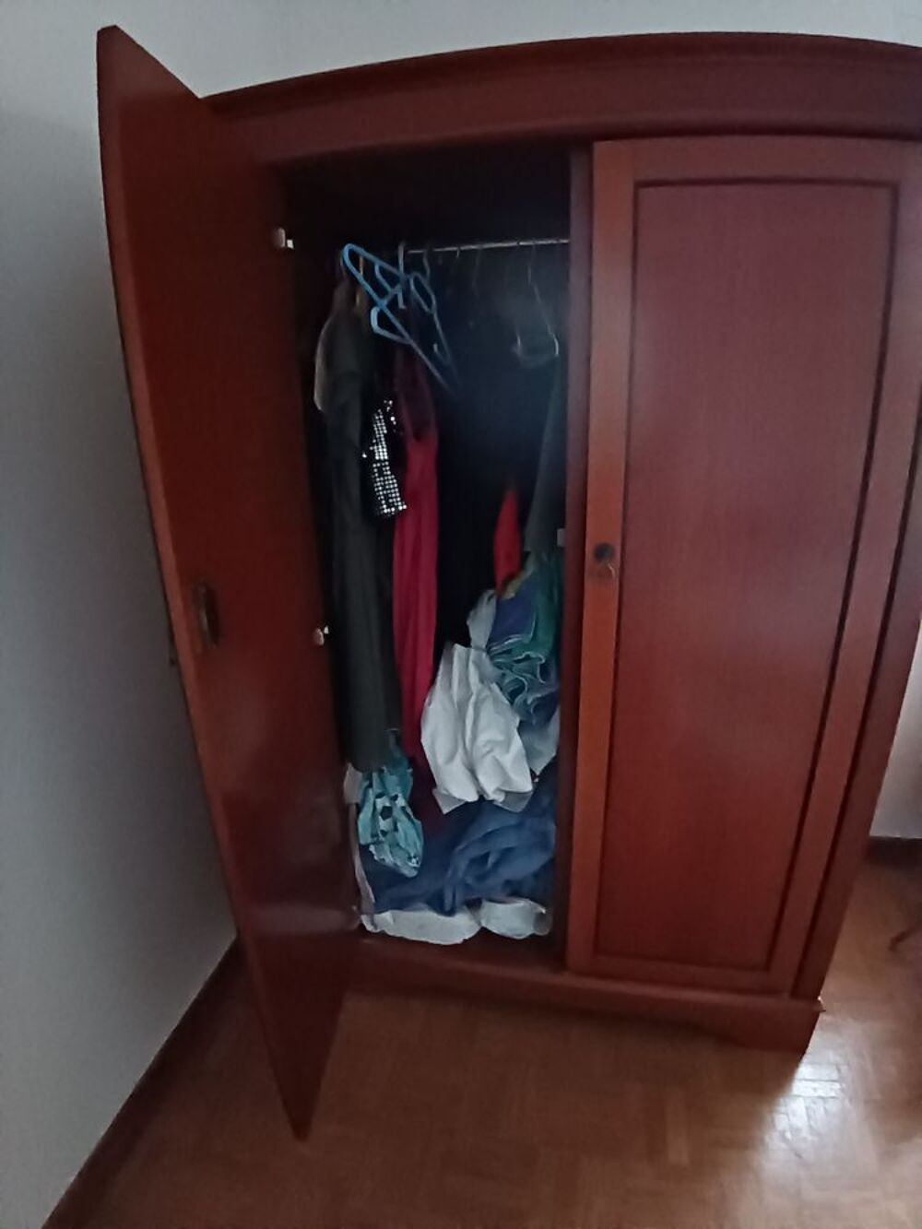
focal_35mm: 17
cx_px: 461
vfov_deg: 91.0
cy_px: 614
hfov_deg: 74.7
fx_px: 604
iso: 3406
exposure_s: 1/10
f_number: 2.2
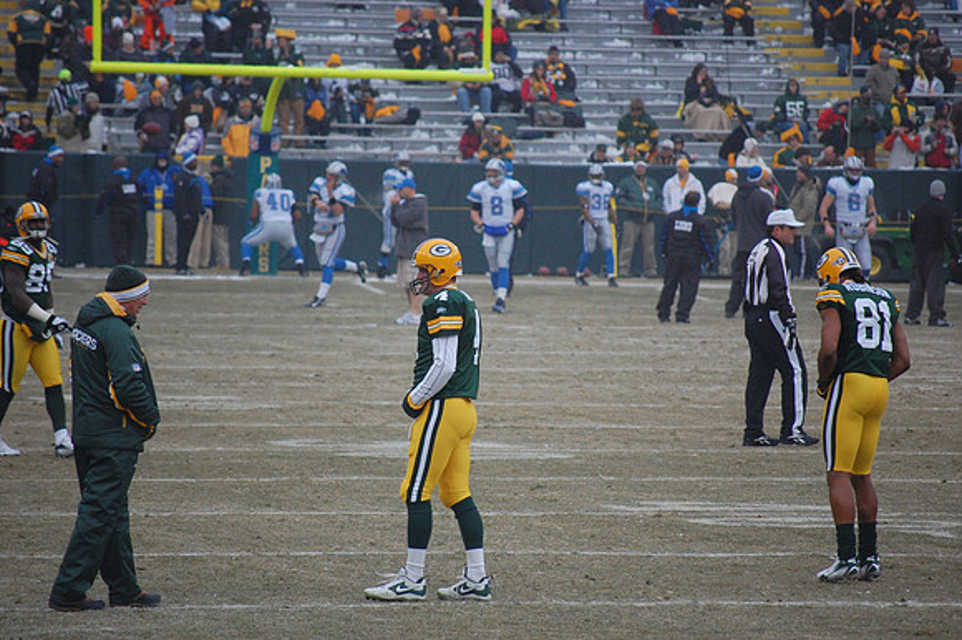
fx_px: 8012
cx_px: 481
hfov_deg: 6.9
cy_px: 320
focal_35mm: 300
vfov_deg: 4.6
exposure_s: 1/1250
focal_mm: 200
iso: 800
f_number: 5.6
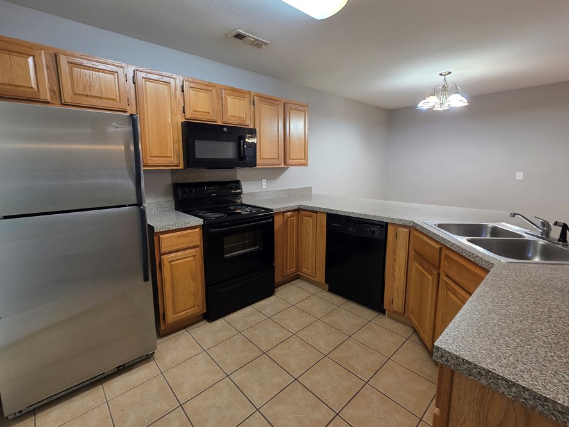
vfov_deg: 81.7
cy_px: 204
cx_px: 271
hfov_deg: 98.1
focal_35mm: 15
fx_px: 247
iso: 200
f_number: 1.9
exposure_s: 1/60
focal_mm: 2.2
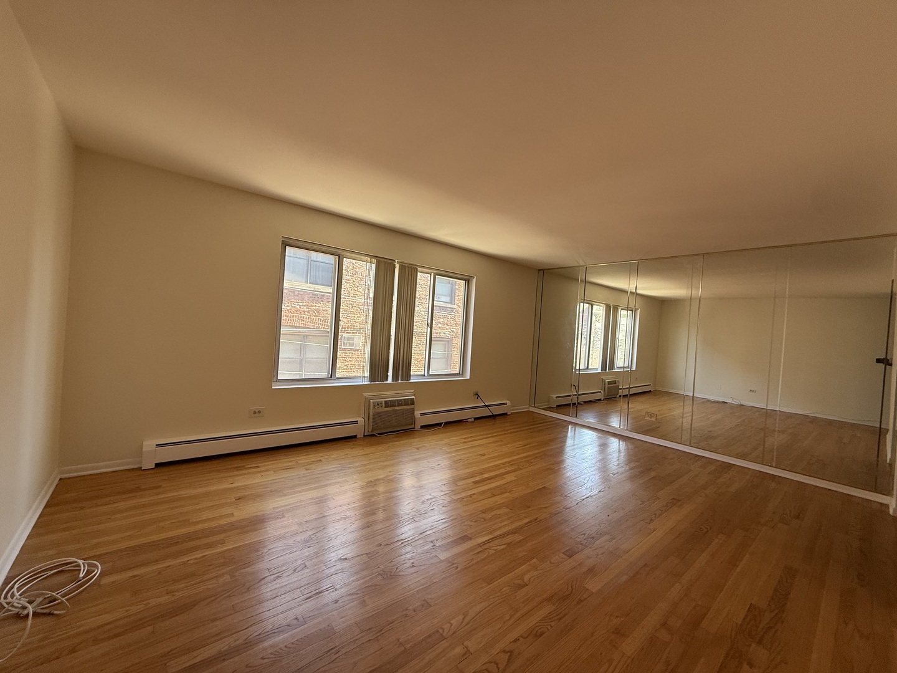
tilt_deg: -0.5
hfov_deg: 102.1
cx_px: 448
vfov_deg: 85.7
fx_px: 363
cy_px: 336
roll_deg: -3.9
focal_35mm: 14
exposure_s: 1/99
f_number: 2.2
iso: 100
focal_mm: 2.22
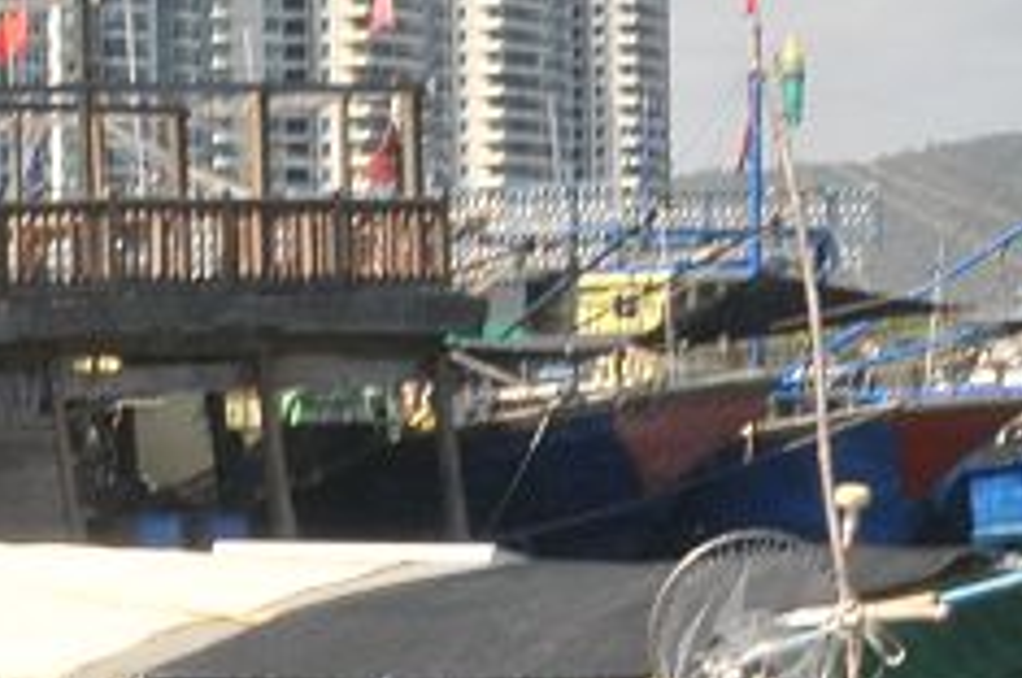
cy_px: 563
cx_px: -261
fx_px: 5216
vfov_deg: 7.4
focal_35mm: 184
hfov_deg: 11.0
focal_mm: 24
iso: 400
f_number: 25
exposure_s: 1/80
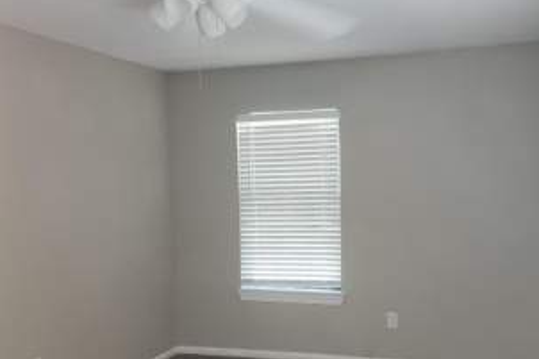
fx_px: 569
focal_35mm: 38
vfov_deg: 35.0
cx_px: 327
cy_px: 196
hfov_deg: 50.4
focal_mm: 6.4
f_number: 1.8
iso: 125
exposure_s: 1/24
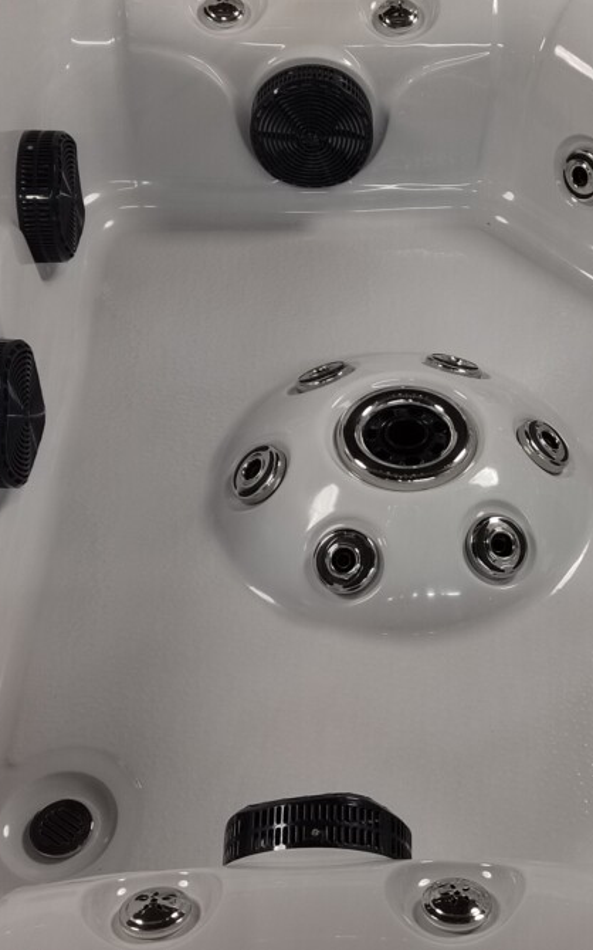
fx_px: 1474
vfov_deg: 35.7
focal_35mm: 57
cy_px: 474
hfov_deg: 22.5
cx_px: 458
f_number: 1.9
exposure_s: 1/100
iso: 831
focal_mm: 5.52
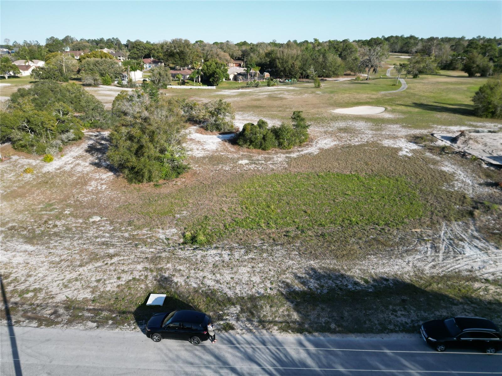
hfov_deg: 71.6
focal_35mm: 24
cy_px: 188
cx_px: 251
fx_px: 348
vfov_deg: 56.8
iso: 140
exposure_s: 1/2500
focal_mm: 6.72
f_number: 1.7
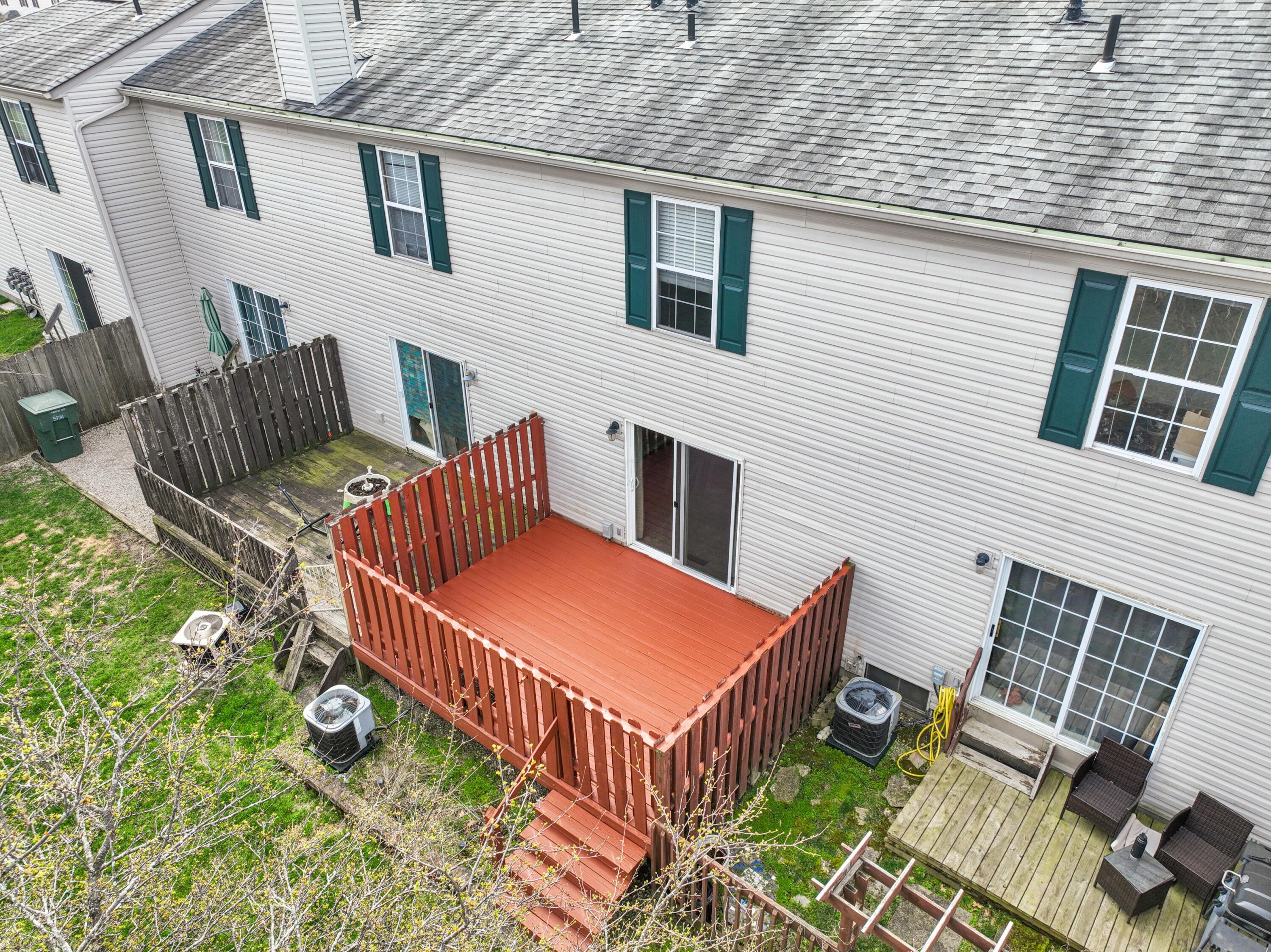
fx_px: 881
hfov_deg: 71.6
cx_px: 636
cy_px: 476
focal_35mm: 24
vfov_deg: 56.8
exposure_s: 1/500
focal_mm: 12.3
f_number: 2.8
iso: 100
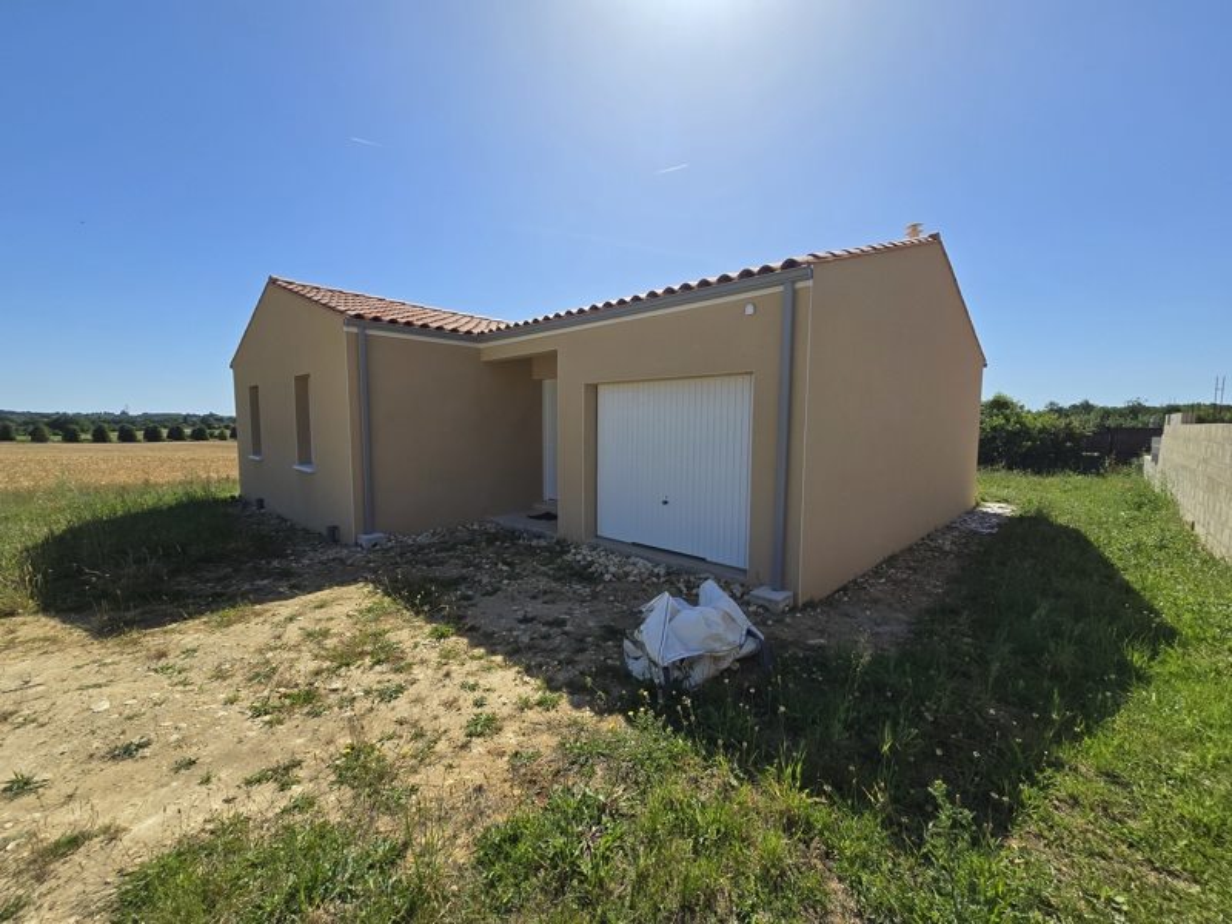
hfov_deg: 106.2
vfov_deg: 89.9
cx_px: 616
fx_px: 463
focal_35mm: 13
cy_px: 462
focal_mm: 2.2
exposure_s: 1/2572
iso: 50
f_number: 2.2
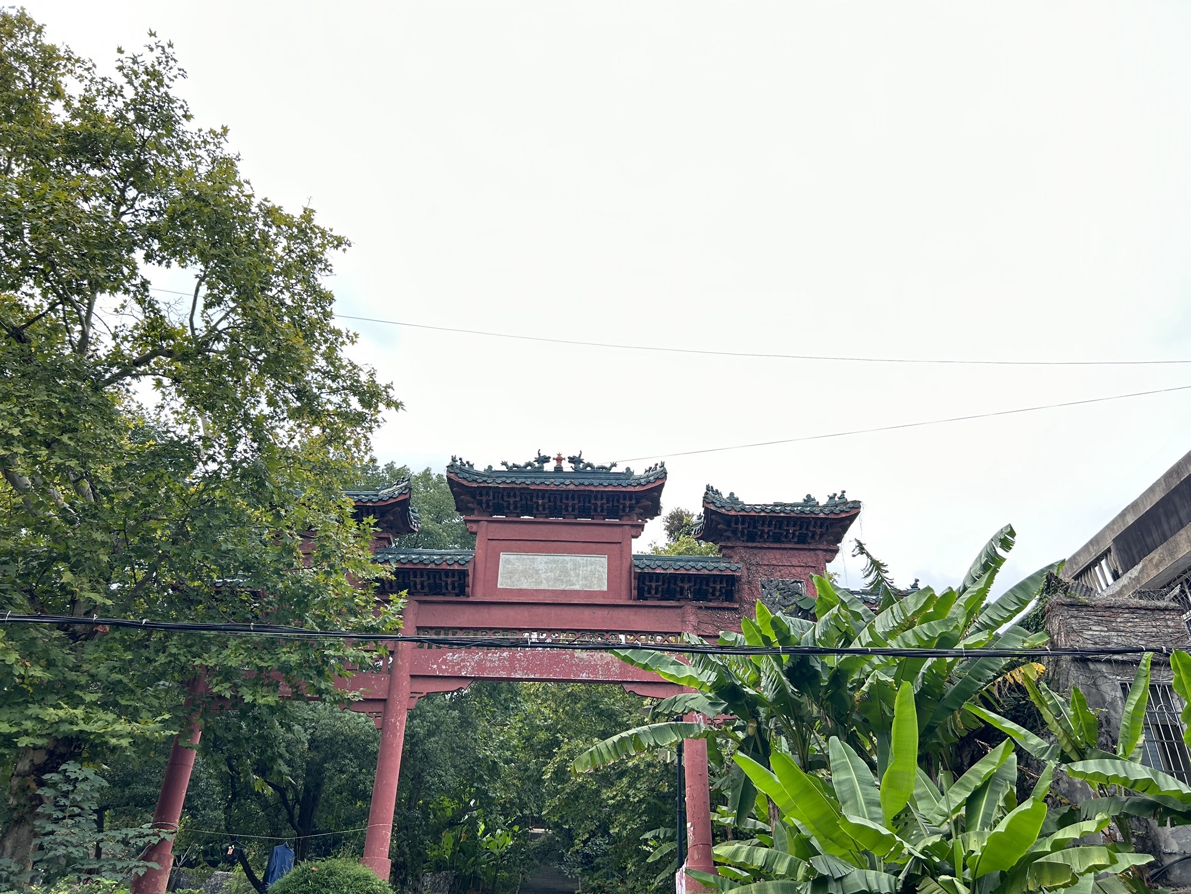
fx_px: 895
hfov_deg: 67.3
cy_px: 447
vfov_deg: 53.1
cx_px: 596
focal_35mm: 26
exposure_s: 1/646
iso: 50
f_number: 1.5
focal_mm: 5.7
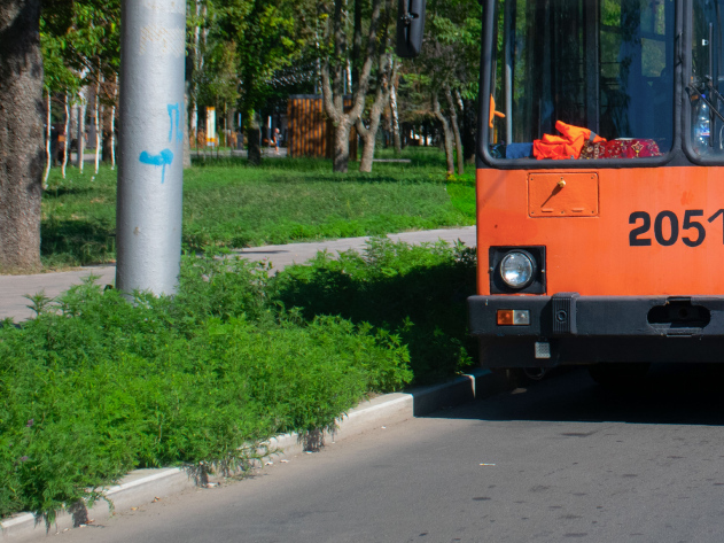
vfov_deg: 13.1
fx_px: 2343
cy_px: 65
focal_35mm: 112
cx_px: 797
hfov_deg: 17.0
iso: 400
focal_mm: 35
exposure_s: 1/1600
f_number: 6.3
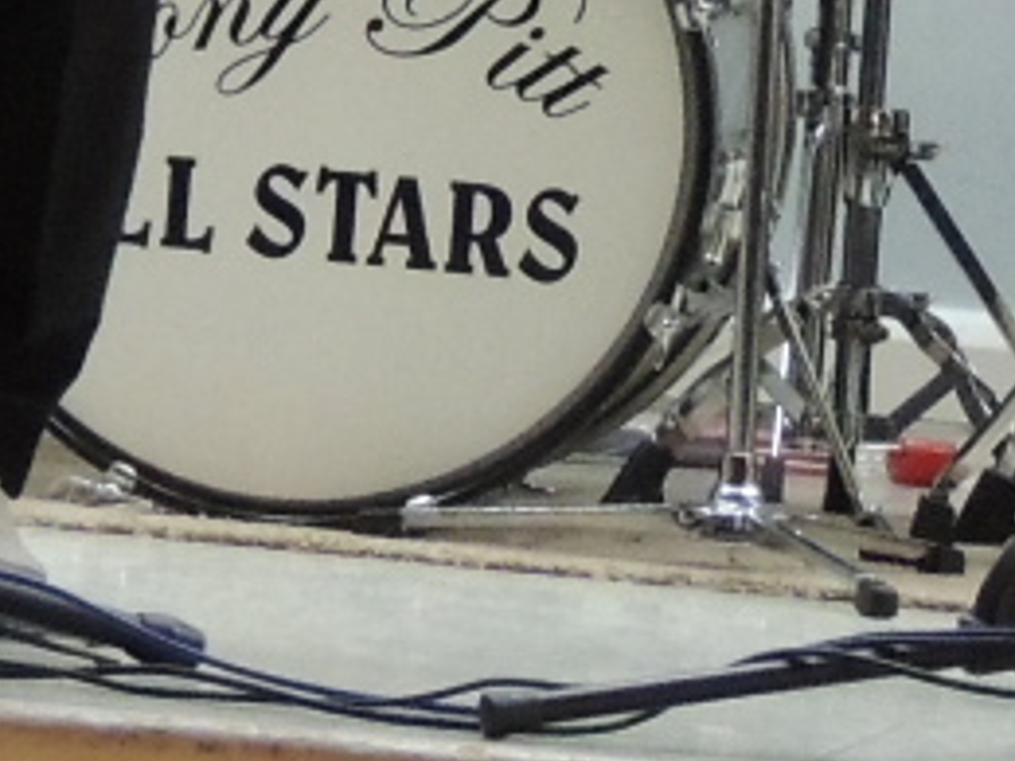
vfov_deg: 1.8
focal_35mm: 832
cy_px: -913
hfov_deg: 2.4
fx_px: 24396
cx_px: 219
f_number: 4.3
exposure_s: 1/25
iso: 800
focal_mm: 24
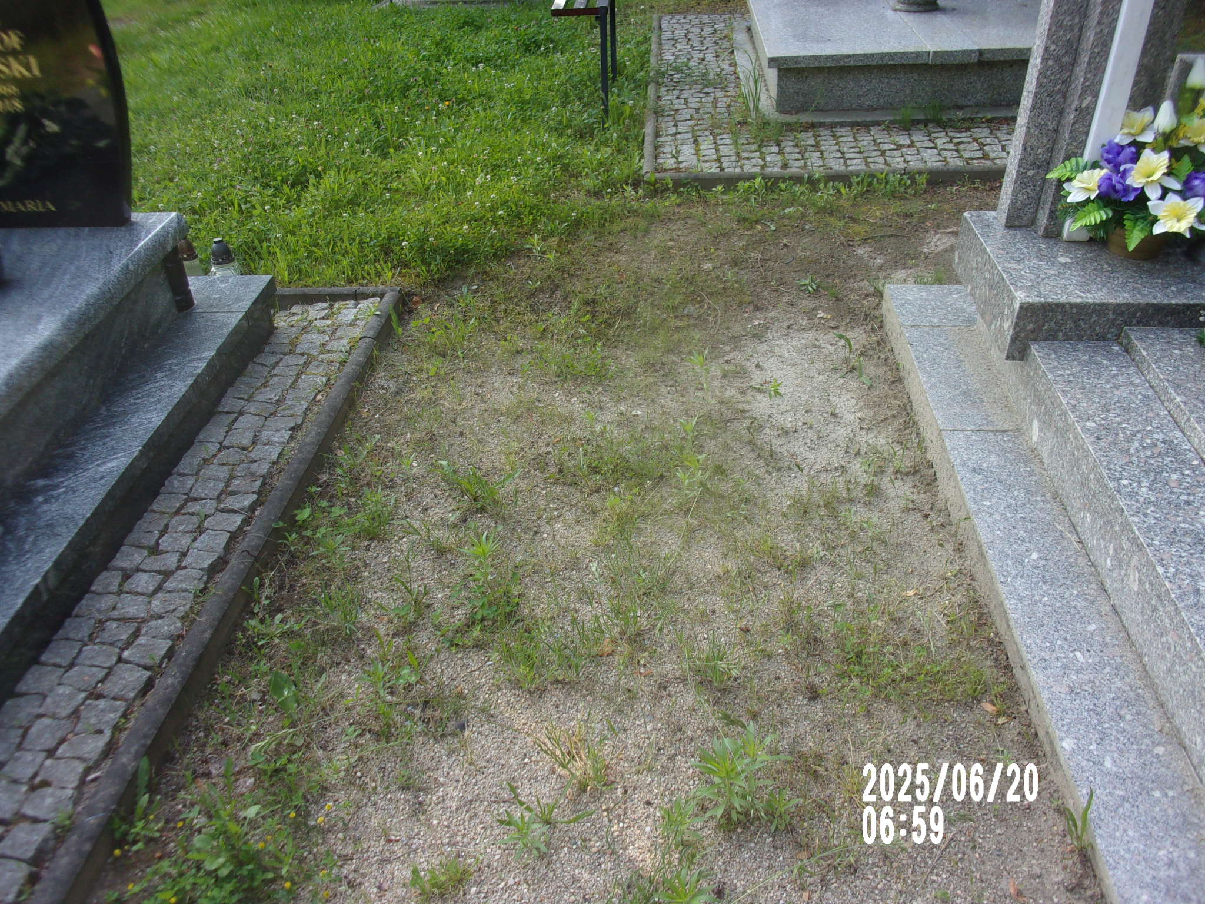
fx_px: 975
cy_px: 452
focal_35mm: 28
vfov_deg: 49.7
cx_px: 602
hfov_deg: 63.4
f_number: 3.9
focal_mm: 5.1
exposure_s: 1/90
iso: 80
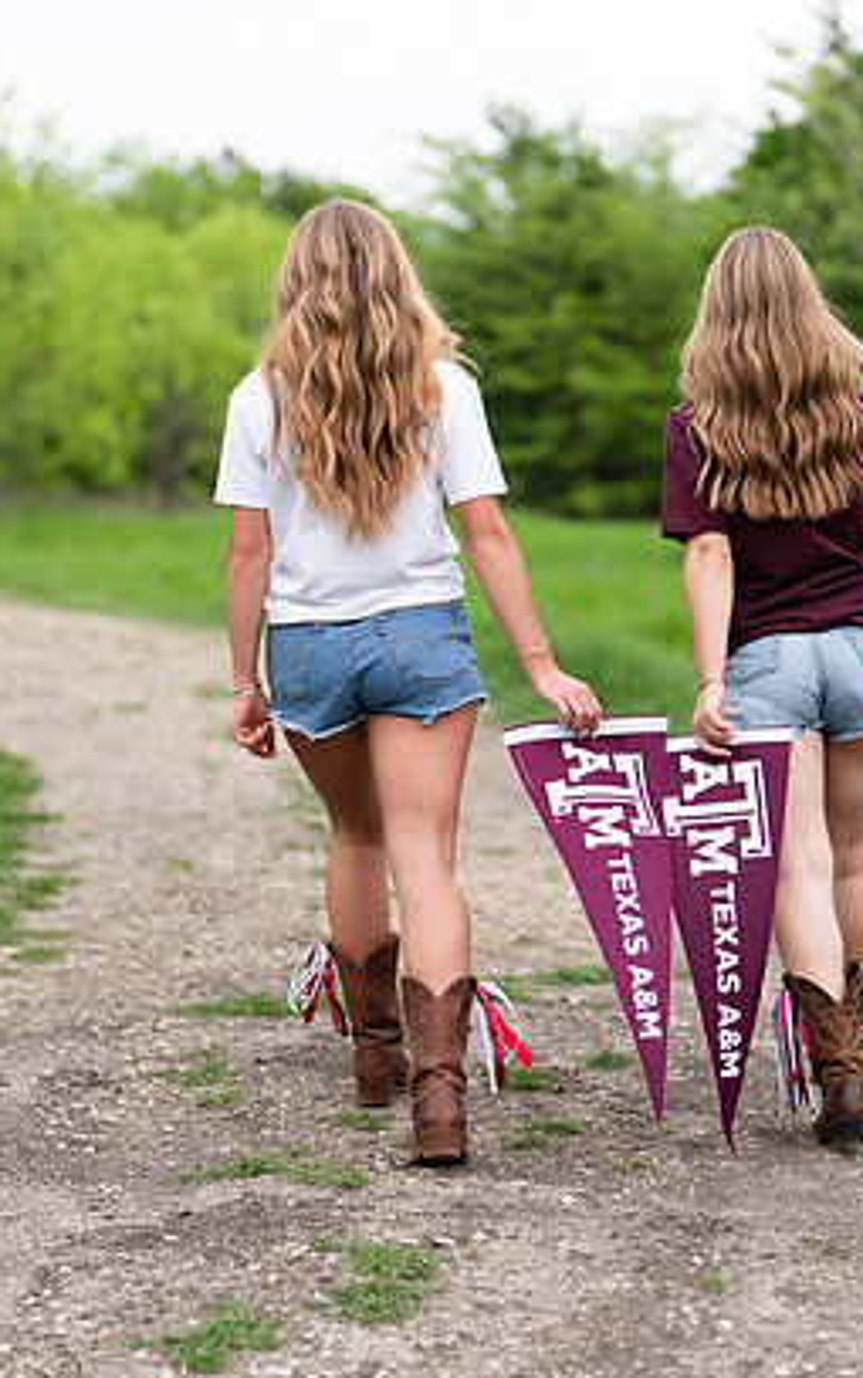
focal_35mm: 90
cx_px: 538
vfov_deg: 23.0
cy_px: 694
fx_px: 3381
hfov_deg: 14.5
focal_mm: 50
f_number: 1.2
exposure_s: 1/1600
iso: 320
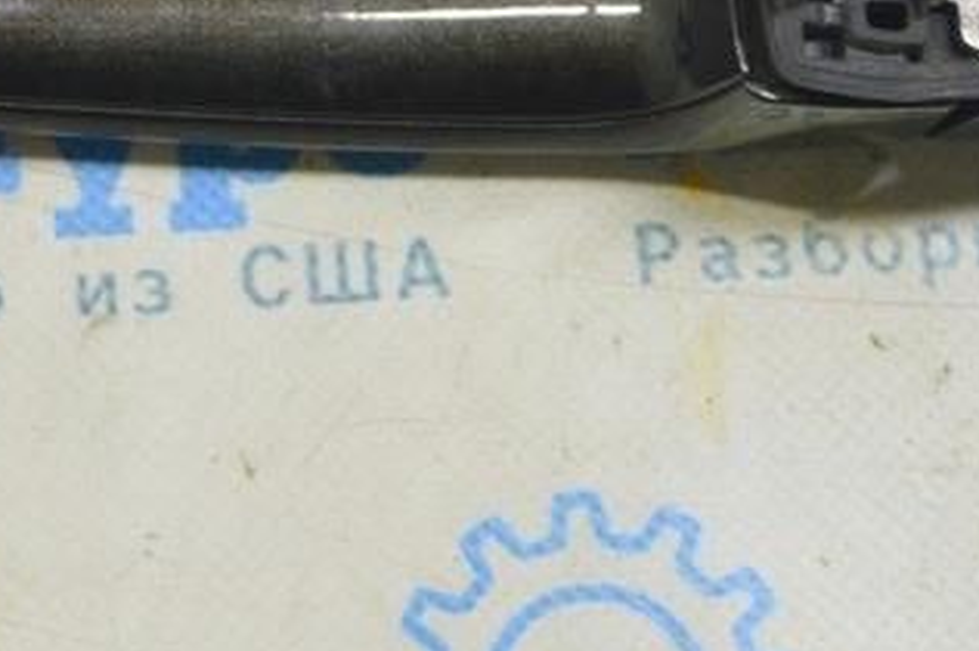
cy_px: -64
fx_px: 3304
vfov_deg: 11.1
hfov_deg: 16.7
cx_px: 155
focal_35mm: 122
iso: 400
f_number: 5.6
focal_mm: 25
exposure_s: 1/20
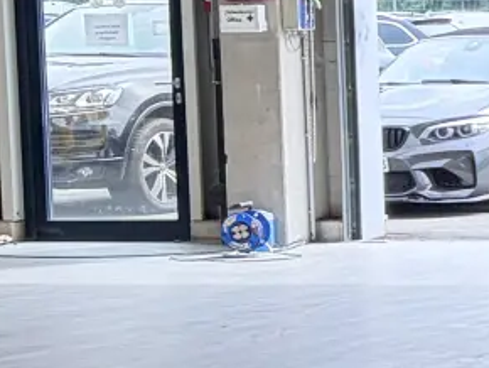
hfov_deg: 9.3
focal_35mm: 172
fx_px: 2432
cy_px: 154
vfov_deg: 8.6
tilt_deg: -4.0
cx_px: 1442
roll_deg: +0.4
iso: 100
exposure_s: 1/209
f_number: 1.6
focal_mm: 5.96
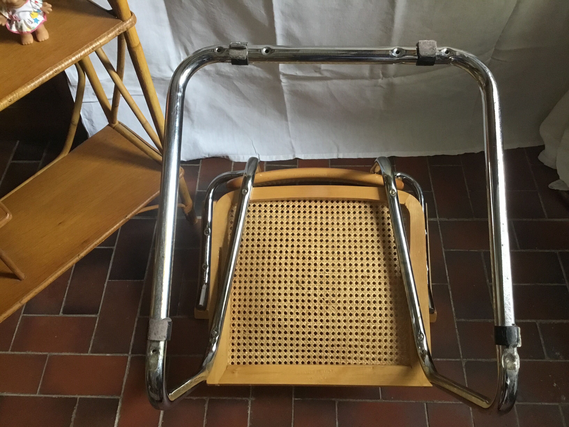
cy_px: 214
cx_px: 284
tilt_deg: -55.5
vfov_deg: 45.4
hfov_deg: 58.4
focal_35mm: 31
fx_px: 510
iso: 250
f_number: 2.4
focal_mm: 3.3
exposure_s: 1/33
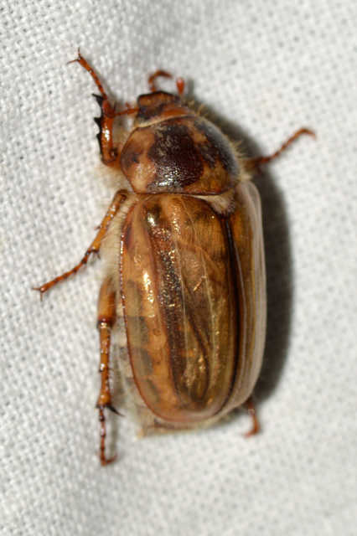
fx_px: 2233
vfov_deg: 13.7
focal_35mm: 150
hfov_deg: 9.1
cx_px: 178
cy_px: 268
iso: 100
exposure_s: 1/200
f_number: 20
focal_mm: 100
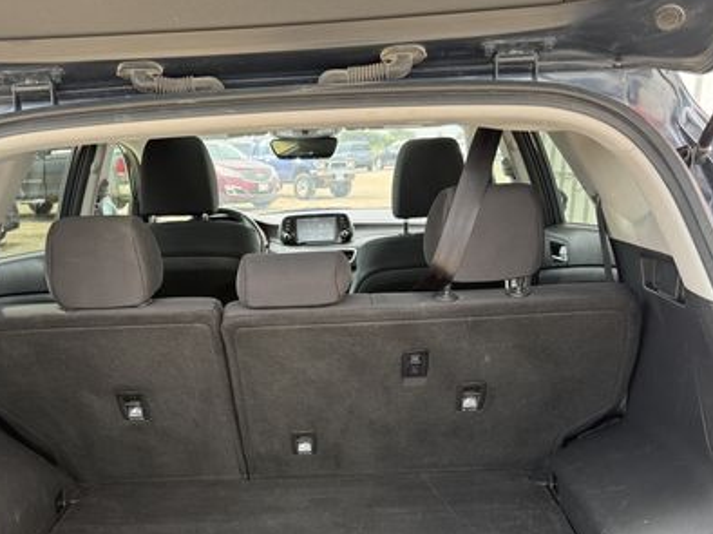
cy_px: 425
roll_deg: +0.1
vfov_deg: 35.6
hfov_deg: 47.7
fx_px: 803
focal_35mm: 39
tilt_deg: -18.9
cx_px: 297
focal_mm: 6.76
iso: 100
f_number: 1.78
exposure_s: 1/243
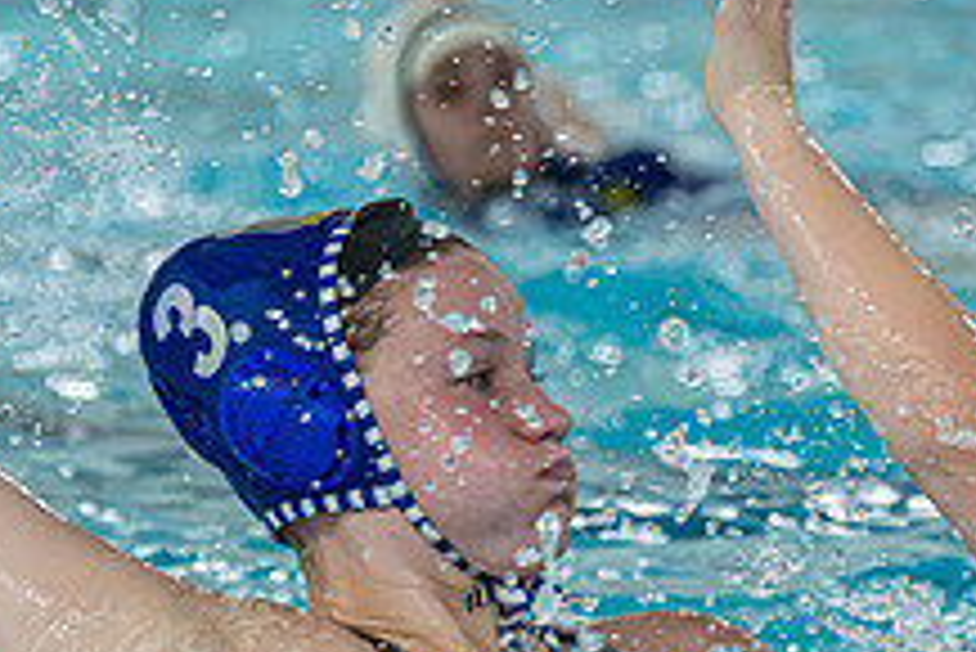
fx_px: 14134
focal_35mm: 521
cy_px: 647
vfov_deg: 2.6
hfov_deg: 4.0
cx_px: 807
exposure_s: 1/1000
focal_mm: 145
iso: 10000
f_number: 4
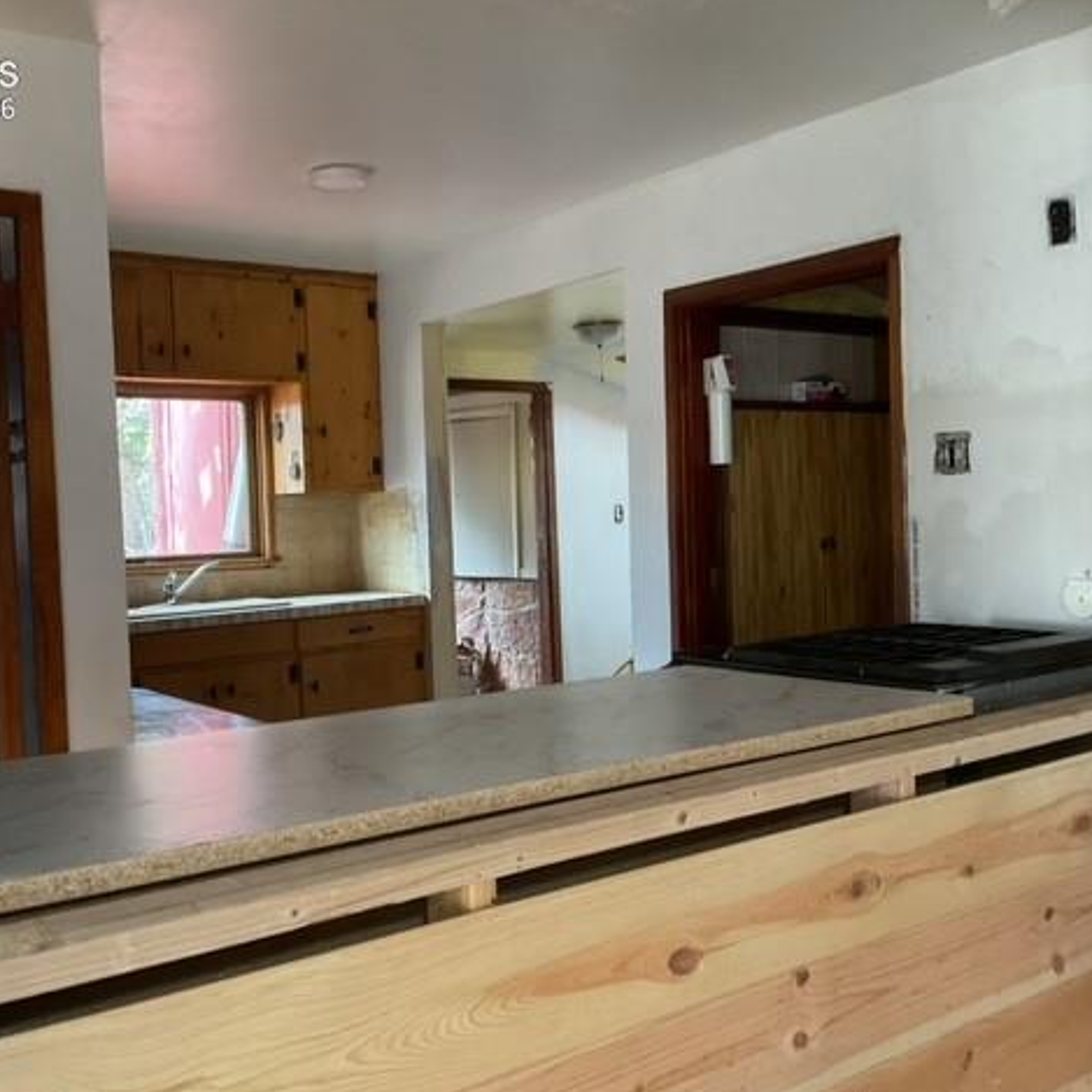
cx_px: 480
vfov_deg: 47.2
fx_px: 1249
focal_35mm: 35
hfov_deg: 47.1
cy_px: 549
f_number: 1.8
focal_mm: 3
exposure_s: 1/60
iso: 200
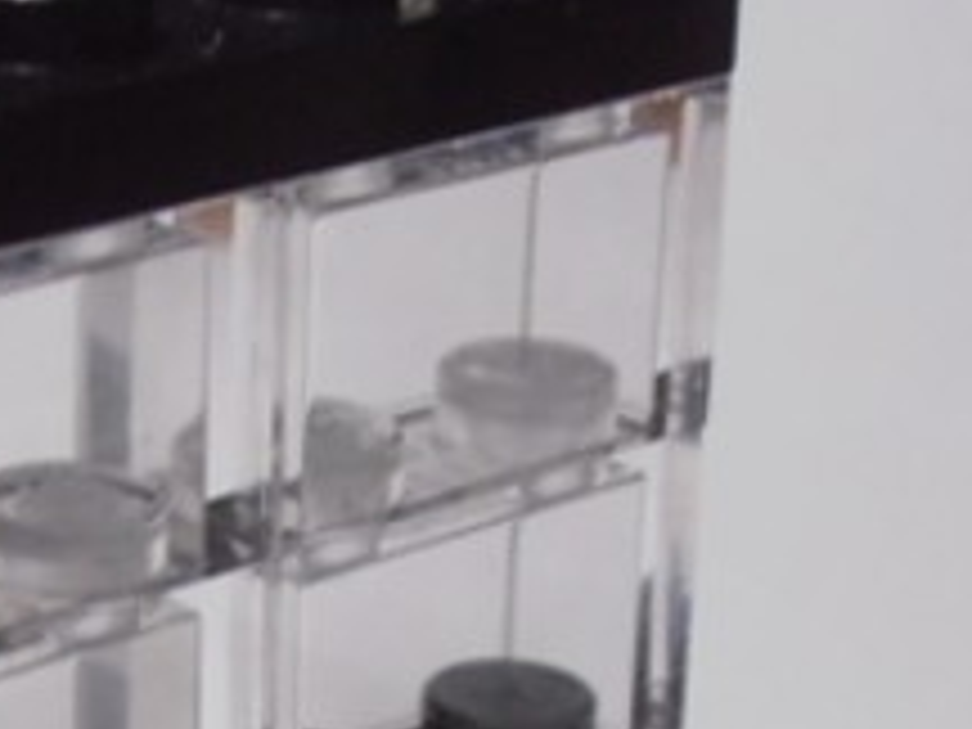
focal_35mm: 154
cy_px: 1033
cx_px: 18
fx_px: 4324
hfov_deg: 12.7
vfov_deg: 9.4
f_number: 3.9
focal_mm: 6.61
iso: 80
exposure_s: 1/50
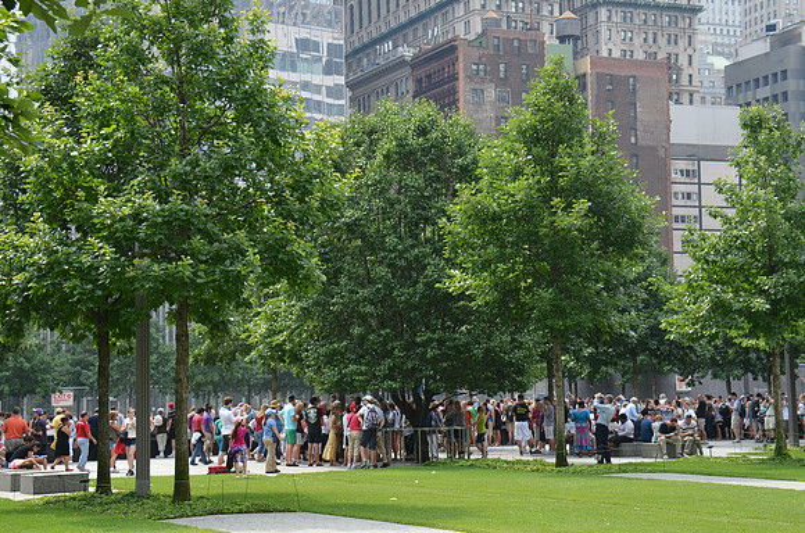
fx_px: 1673
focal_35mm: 75
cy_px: 266
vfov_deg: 18.1
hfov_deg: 27.0
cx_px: 402
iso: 200
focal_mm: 50
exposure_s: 1/200
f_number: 7.1
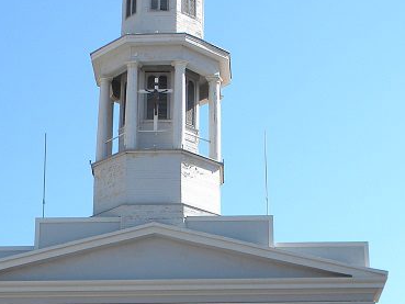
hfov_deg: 22.0
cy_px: 238
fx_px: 1042
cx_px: 180
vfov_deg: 16.5
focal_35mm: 89
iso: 80
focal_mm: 6.4
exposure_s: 1/577
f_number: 3.7
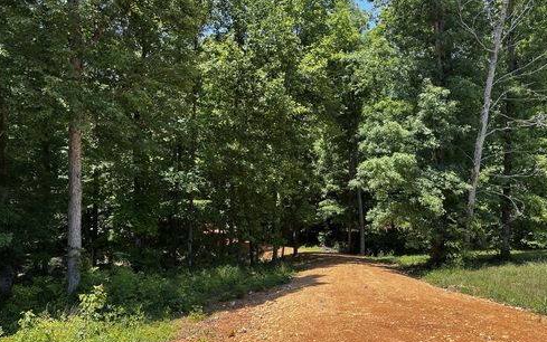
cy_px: 172
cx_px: 276
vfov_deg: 47.6
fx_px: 388
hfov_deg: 70.4
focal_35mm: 26
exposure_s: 1/1072
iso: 80
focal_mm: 6.86
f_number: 1.78
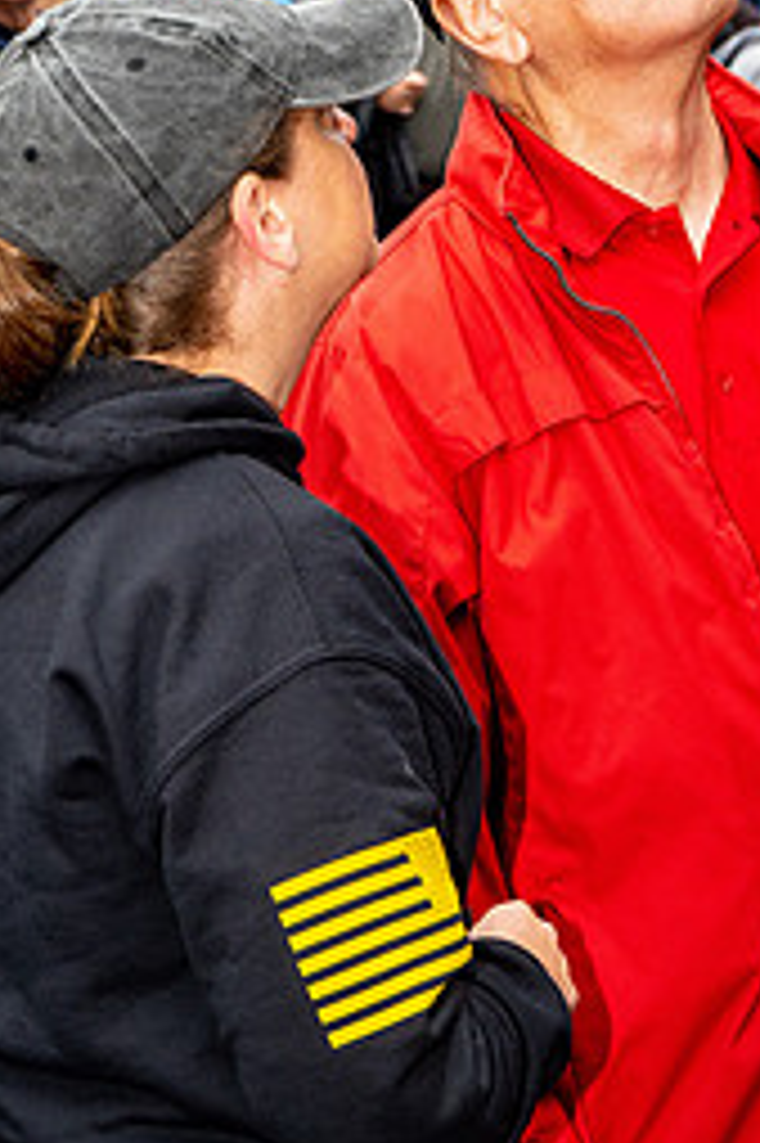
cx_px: 376
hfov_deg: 11.0
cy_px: 441
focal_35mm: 124
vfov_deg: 16.5
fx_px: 3932
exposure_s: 1/640
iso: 900
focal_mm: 70
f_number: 8
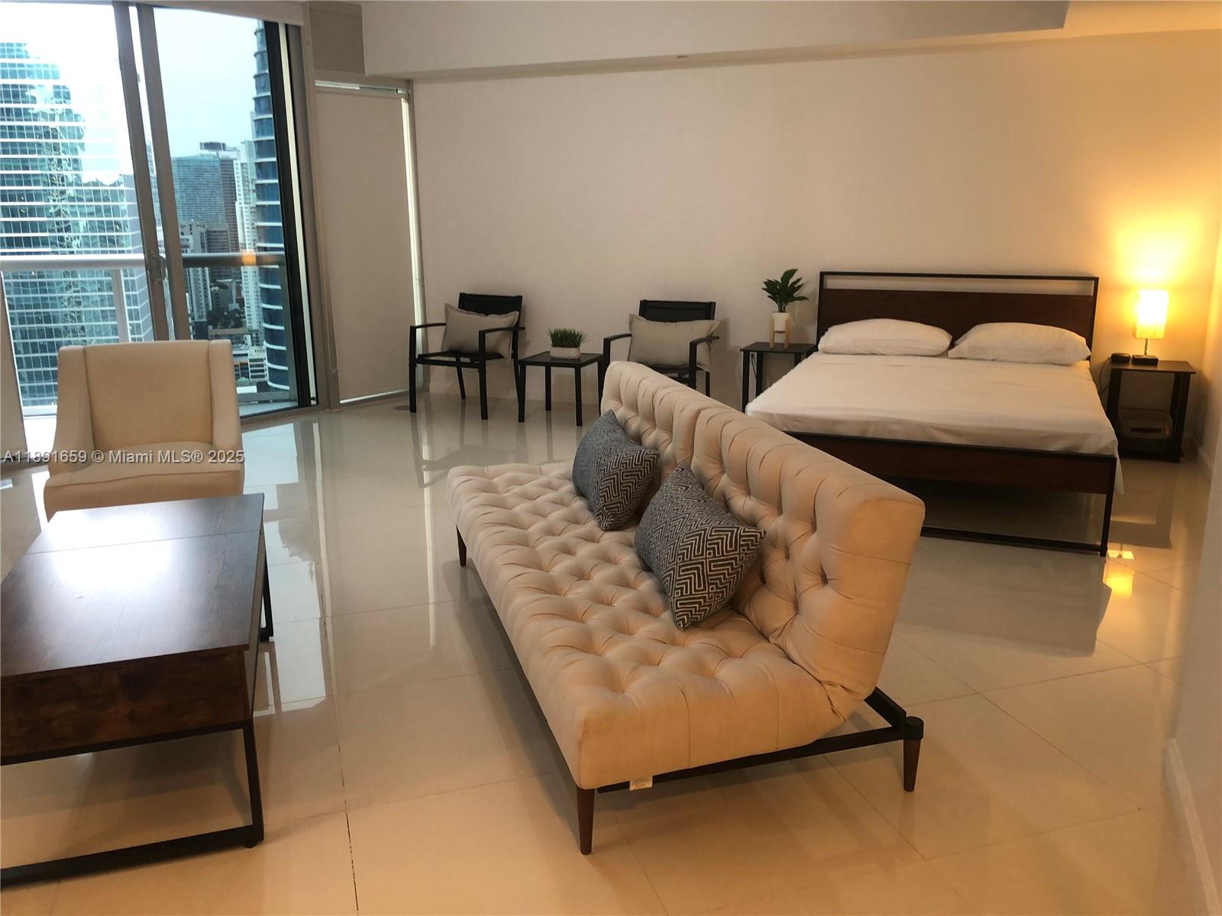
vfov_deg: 49.7
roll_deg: +0.9
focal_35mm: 28
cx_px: 611
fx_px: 988
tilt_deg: -13.6
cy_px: 458
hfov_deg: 63.4
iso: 40
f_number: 1.8
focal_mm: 4
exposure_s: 1/15
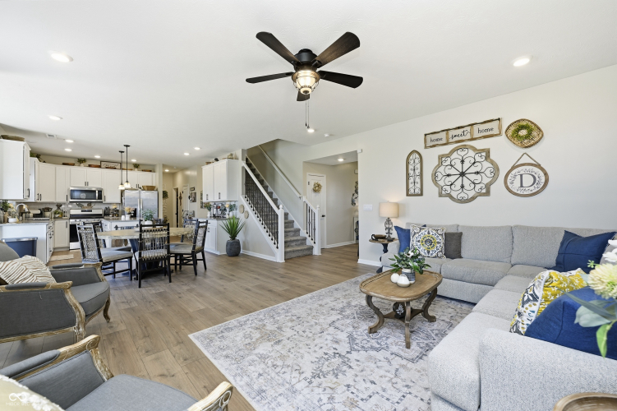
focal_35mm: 14
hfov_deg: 104.3
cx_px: 308
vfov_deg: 81.2
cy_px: 206
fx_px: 240
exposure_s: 1/125
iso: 320
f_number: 6.3
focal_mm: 14
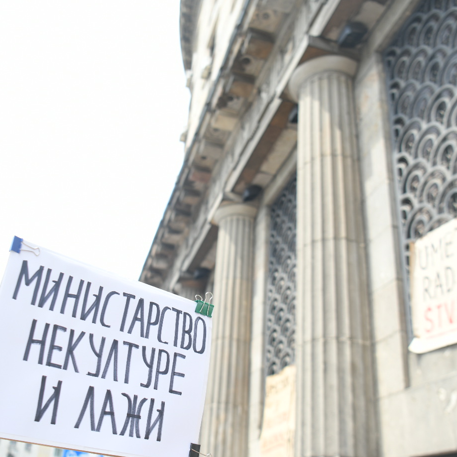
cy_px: 264
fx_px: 538
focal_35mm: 36
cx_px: 212
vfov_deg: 45.9
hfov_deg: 46.0
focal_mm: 24
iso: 200
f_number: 2.8
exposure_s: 1/1000
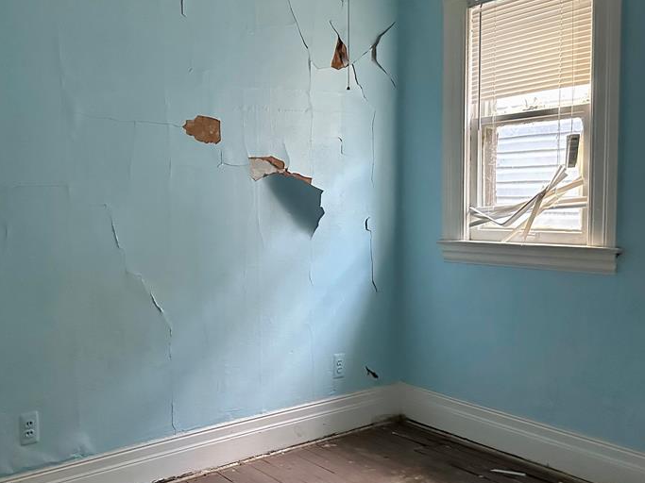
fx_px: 671
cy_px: 256
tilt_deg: -5.3
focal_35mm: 36
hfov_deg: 50.3
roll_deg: +1.0
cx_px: 210
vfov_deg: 39.6
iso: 1000
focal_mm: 6.86
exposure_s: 1/56
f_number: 1.78
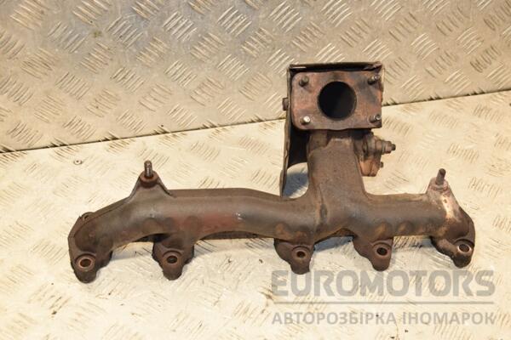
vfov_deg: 23.8
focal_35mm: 57
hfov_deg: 35.1
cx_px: 256
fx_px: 809
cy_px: 170
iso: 800
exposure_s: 1/200
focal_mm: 38
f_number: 5.6
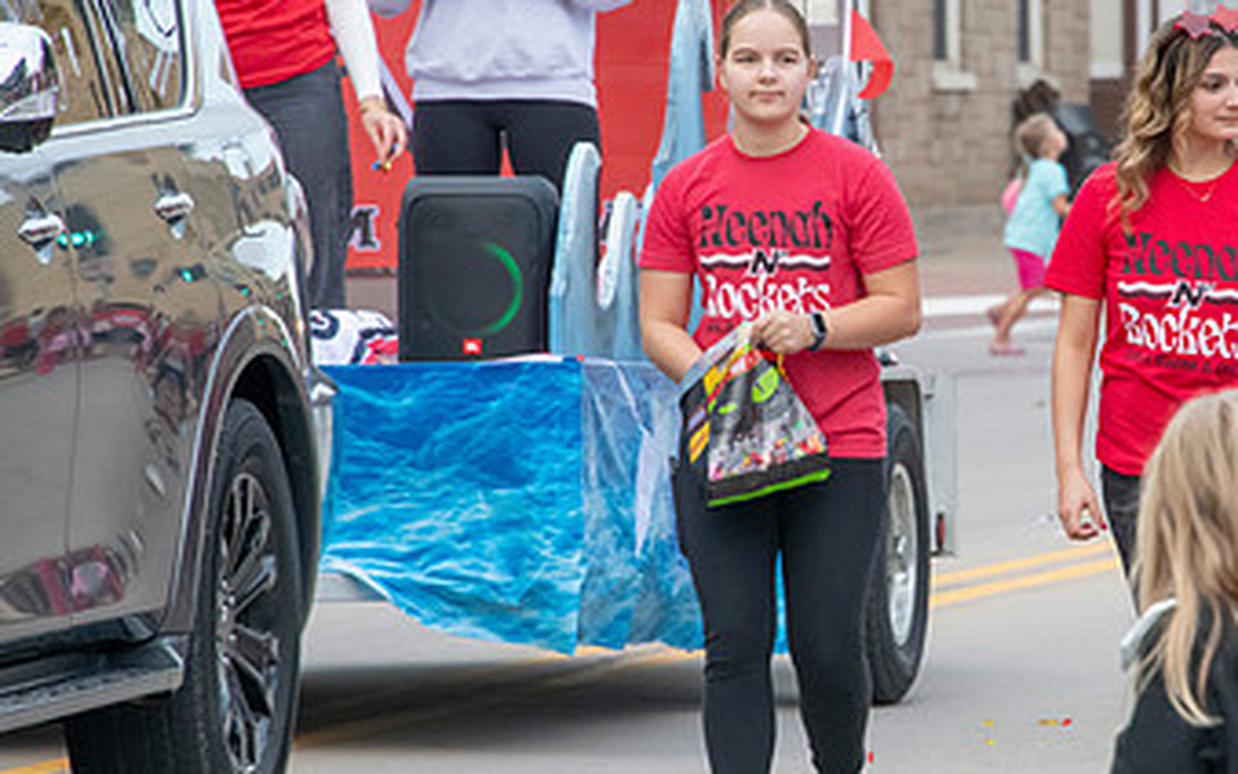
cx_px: 971
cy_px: 345
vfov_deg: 2.5
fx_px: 17649
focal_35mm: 523
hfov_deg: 4.0
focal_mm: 300
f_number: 11
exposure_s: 1/320
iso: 3200
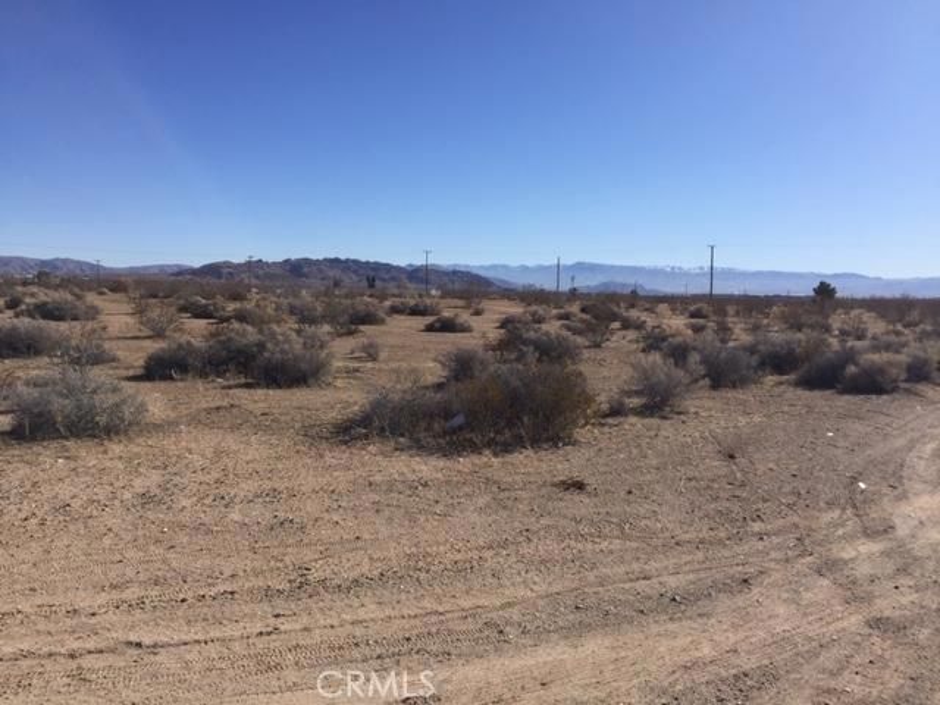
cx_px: 470
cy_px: 352
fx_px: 787
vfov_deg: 48.2
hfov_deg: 61.7
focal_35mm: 29
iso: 32
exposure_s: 1/2825
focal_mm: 4.15
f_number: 2.2
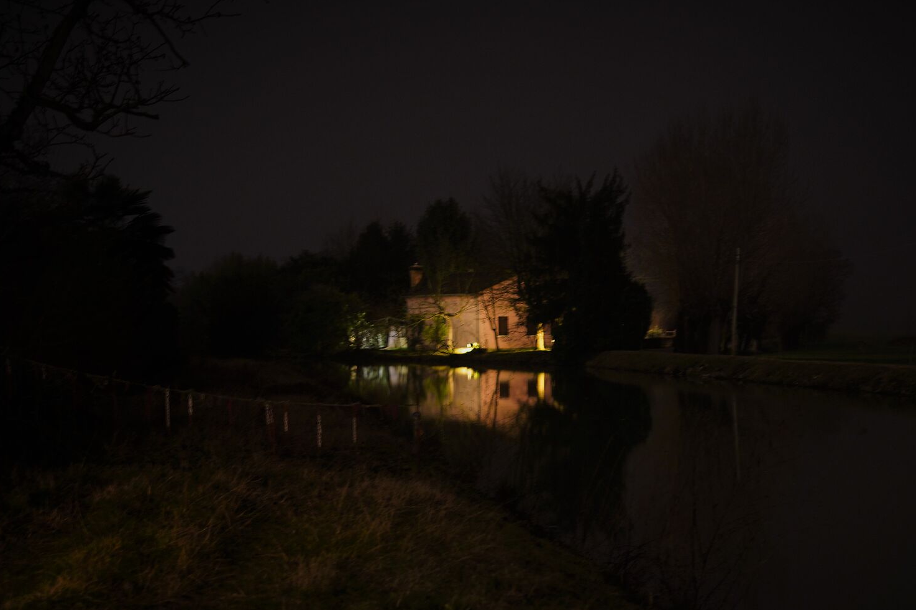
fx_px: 1450
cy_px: 455
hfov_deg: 34.6
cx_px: 629
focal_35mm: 57
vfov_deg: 23.5
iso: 400
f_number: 1.4
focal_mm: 35
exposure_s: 1/1.25
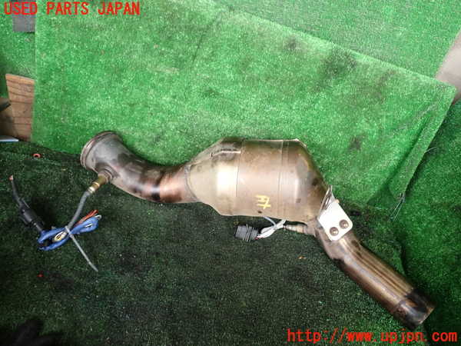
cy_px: 173
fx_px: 400
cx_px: 230
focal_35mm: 30
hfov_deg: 60.0
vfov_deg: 46.8
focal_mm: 5.4
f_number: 2.3
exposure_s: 1/60
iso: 125
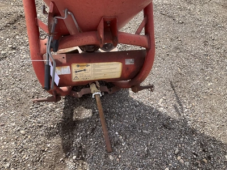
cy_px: 85
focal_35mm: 29
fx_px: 190
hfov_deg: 61.7
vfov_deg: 48.2
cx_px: 114
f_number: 1.8
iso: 25
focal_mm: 3
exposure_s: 1/580
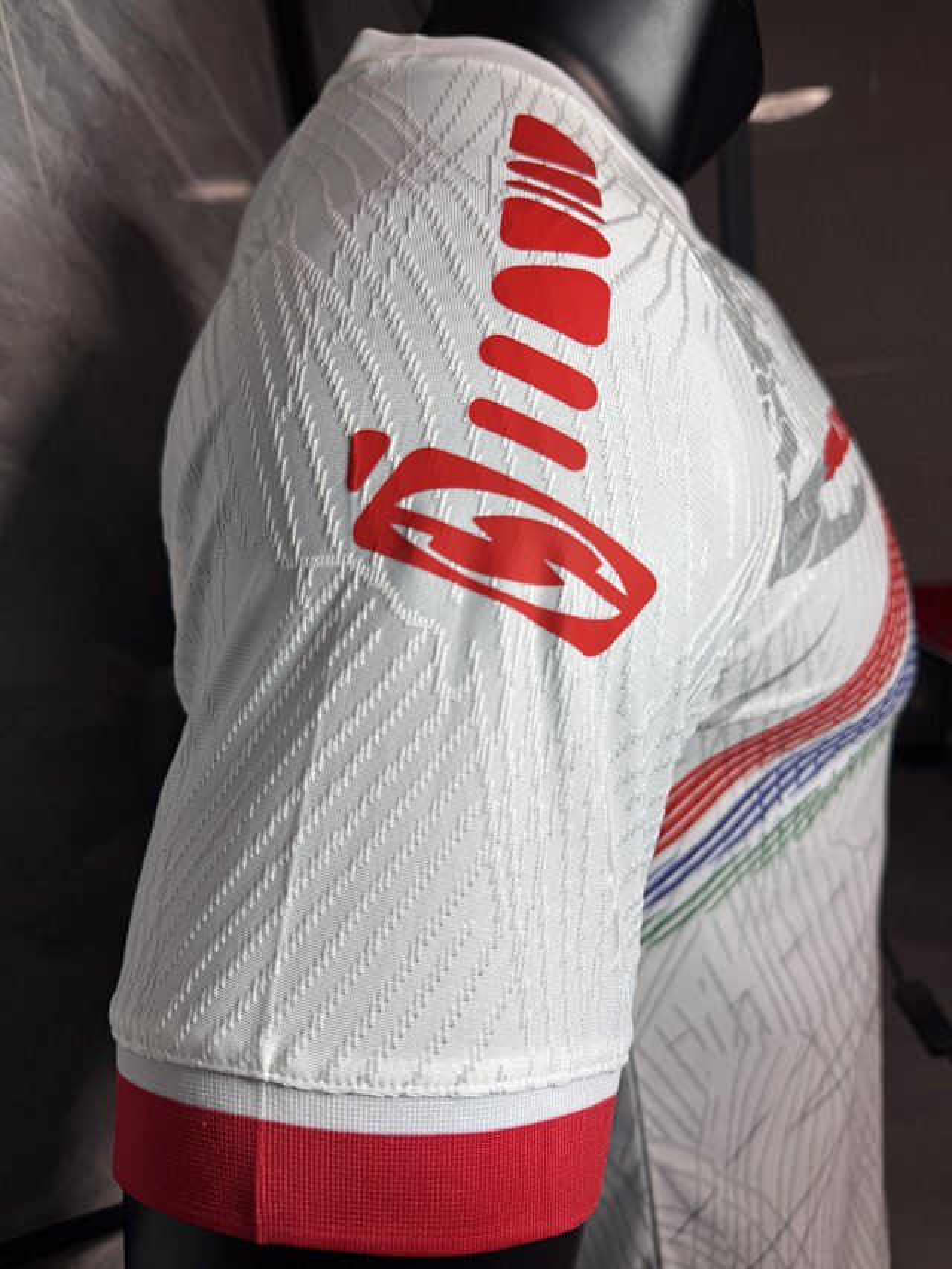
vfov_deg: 71.6
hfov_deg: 56.8
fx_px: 880
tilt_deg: -18.8
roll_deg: +7.2
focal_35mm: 24
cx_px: 476
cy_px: 634
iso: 50
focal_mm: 6.76
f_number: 1.78
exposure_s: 1/141
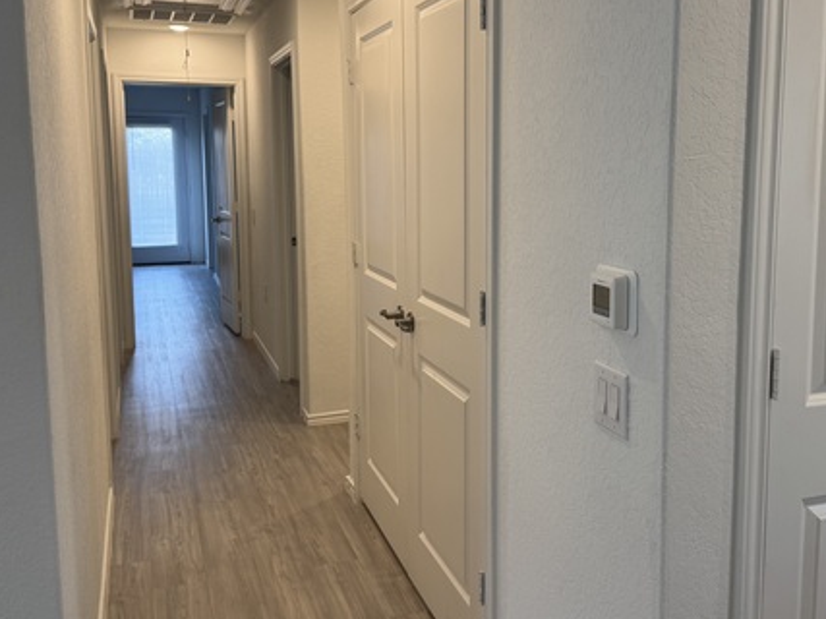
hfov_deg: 51.1
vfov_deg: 39.5
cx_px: 487
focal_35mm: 36
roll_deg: -0.3
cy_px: 263
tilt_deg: -6.6
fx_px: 859
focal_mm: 6.76
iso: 100
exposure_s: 1/120
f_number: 1.78
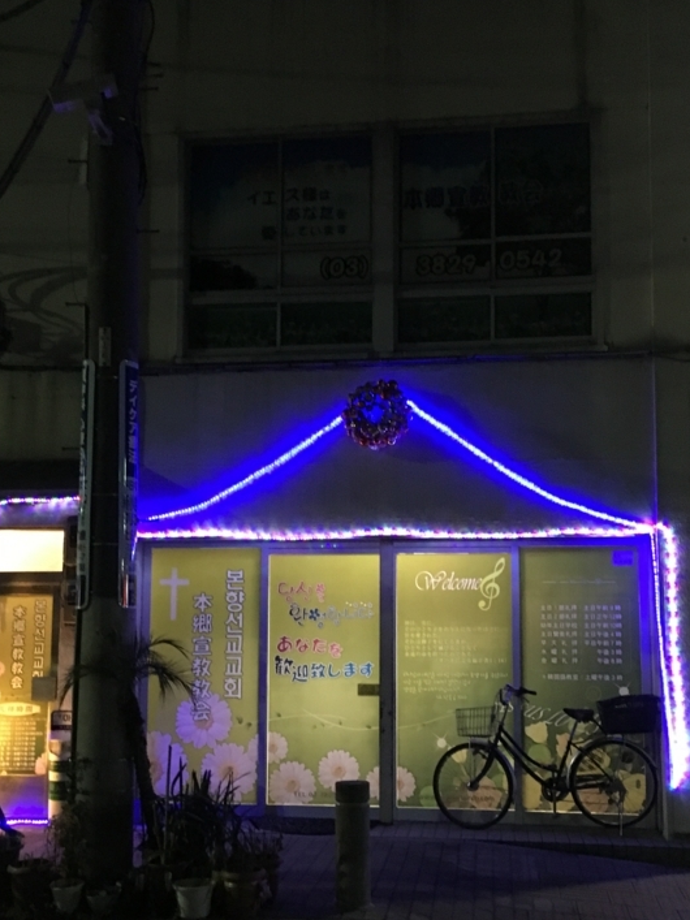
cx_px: 350
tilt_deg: +8.0
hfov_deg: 34.3
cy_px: 519
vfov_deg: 44.7
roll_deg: -0.4
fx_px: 1117
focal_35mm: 42
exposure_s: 1/15
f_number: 2.2
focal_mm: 4.15
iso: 500
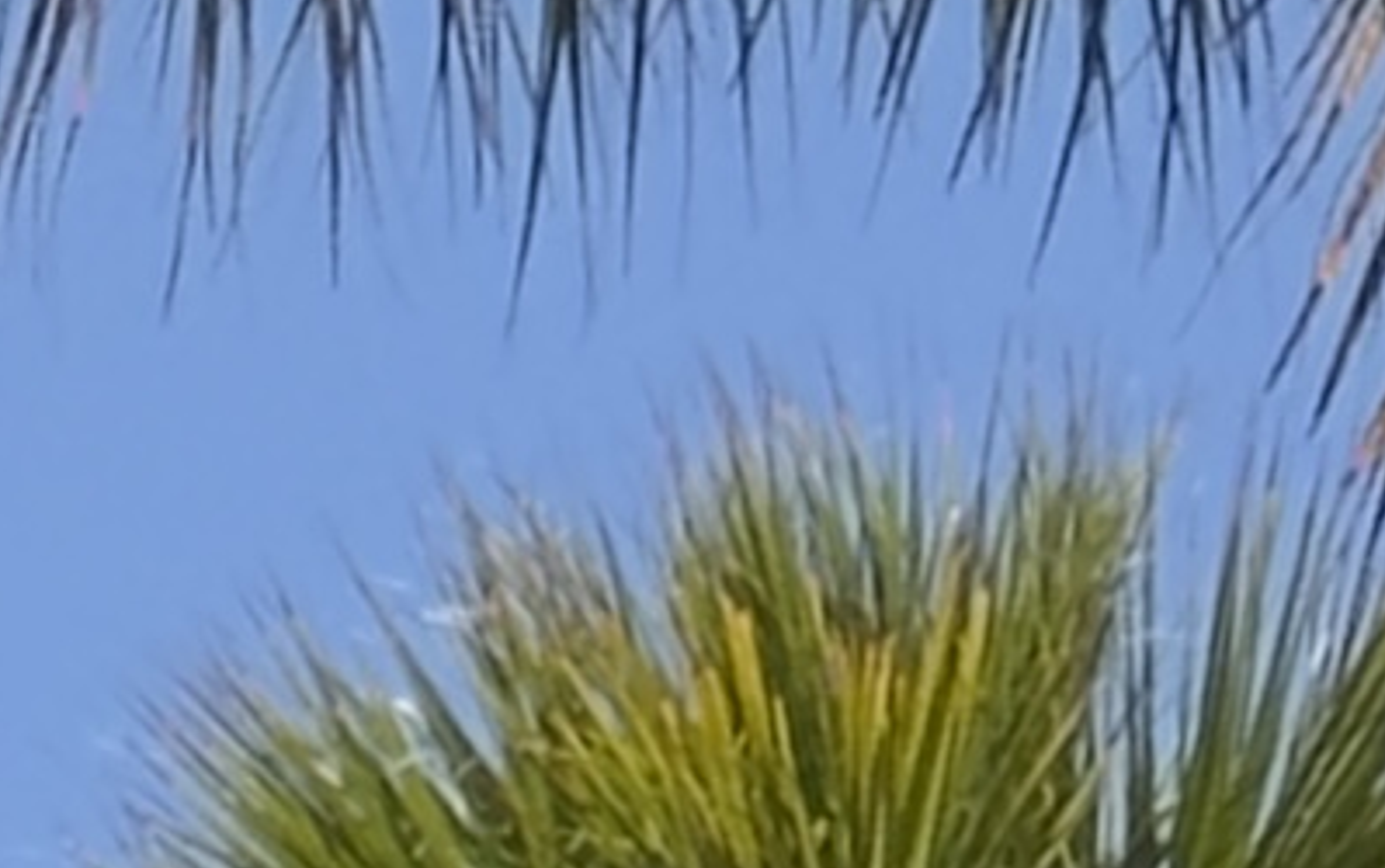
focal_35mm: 450
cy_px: 5856
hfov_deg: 4.6
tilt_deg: +0.7
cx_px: -1368
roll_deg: +1.0
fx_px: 16998
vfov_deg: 2.7
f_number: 1.78
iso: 64
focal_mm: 6.76
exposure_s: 1/4608
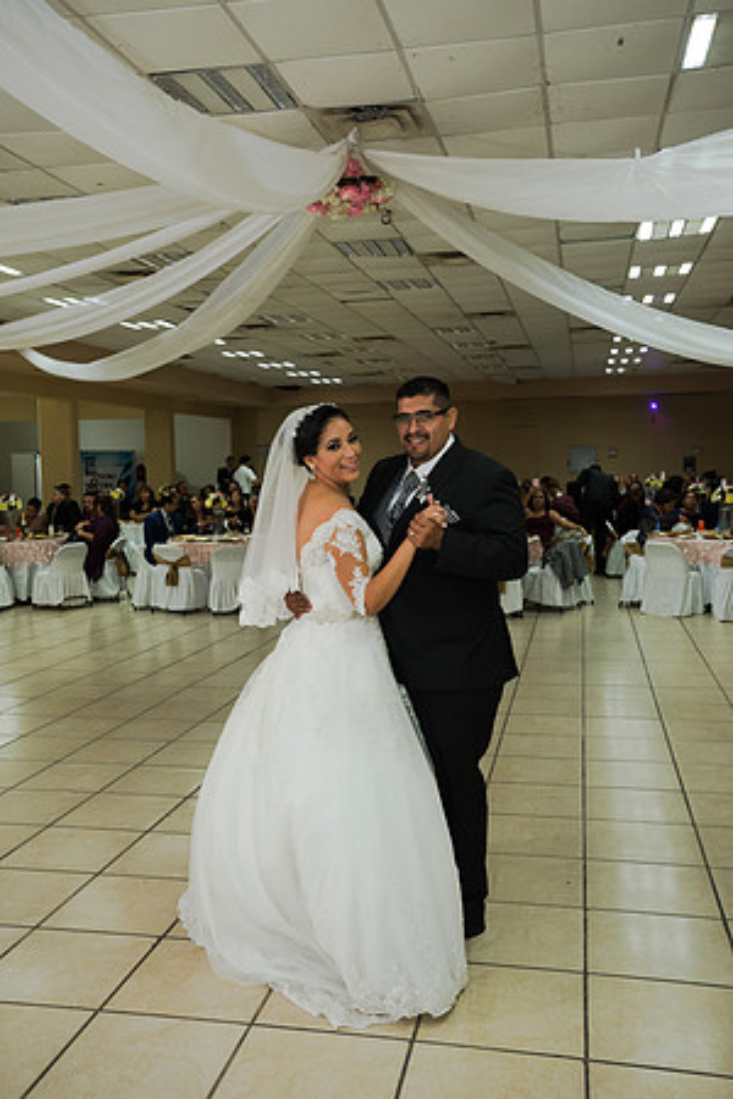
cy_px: 550
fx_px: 1069
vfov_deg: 54.4
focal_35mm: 35
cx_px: 366
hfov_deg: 37.9
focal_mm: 35
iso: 1600
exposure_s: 1/100
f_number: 3.5
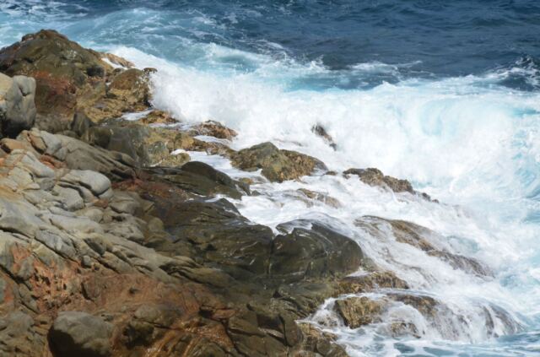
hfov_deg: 8.1
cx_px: 270
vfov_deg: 5.4
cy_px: 178
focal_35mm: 255
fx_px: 3815
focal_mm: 170
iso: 200
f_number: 22
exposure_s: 1/125
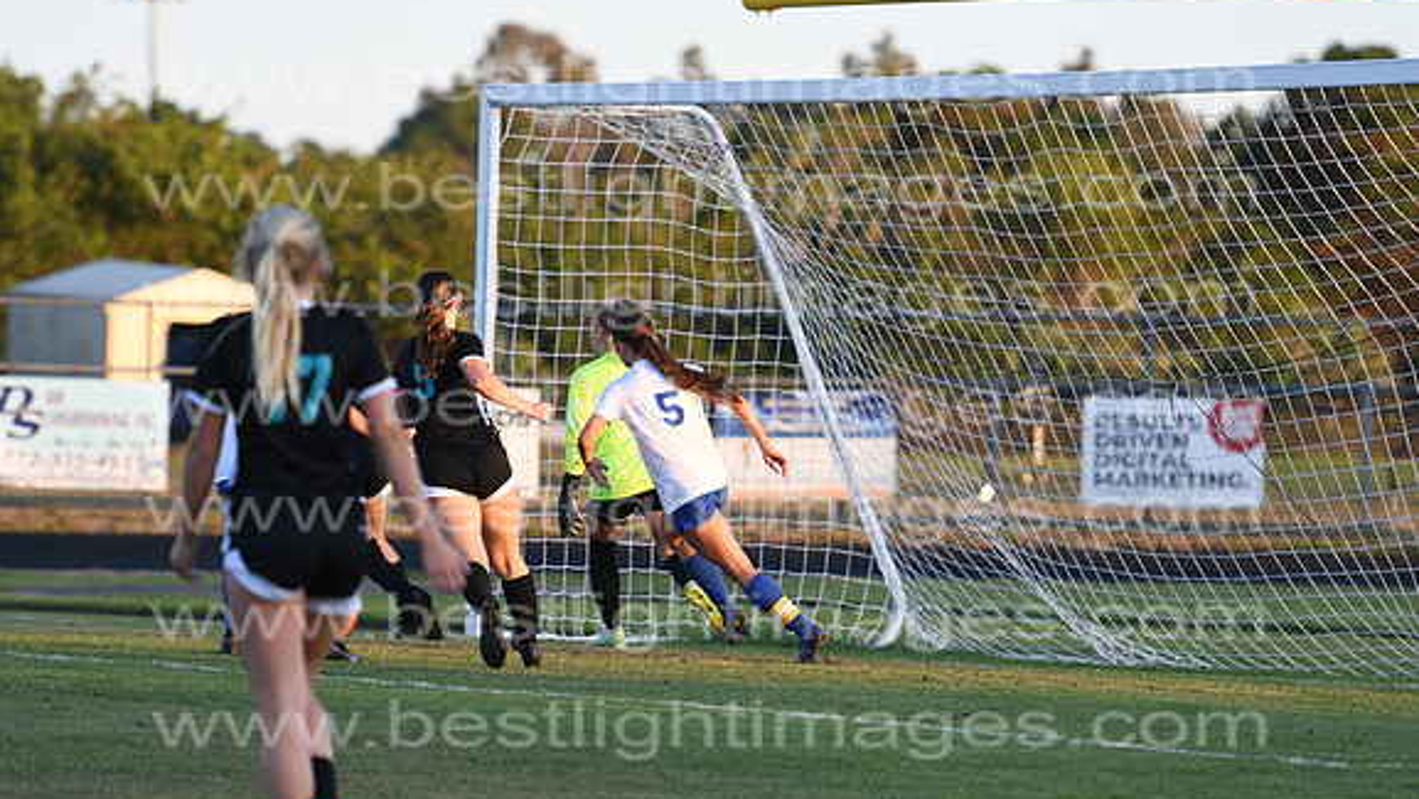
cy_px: 461
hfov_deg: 8.3
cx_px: 708
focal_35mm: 261
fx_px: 9806
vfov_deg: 4.7
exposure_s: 1/800
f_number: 2.8
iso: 280
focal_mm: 165
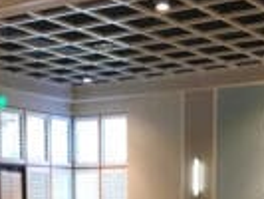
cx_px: 145
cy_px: 291
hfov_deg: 22.5
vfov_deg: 15.7
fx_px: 664
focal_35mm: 87
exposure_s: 1/30
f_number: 2.2
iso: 125
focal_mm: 4.15
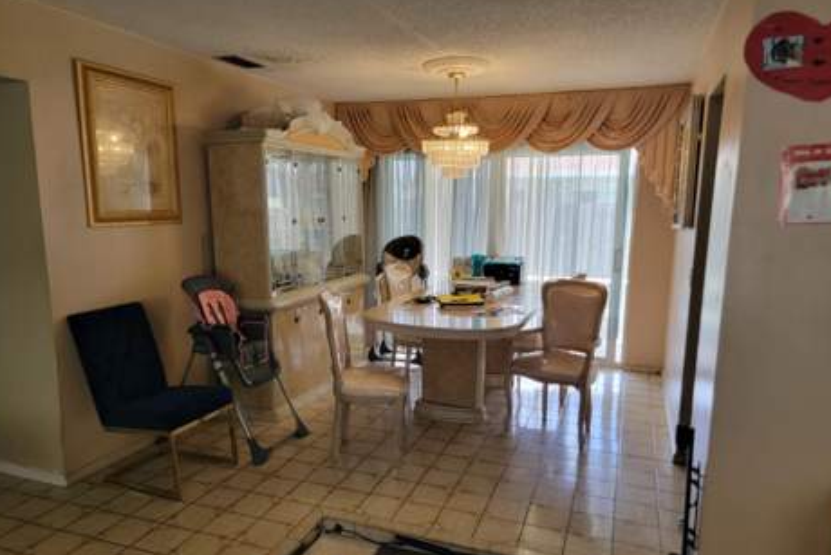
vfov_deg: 49.5
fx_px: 600
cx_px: 414
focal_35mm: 26
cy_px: 301
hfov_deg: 69.4
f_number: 1.8
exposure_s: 1/120
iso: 320
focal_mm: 6.7
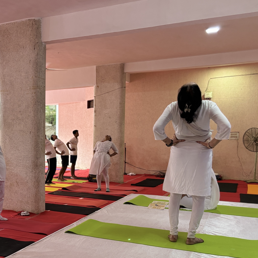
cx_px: 29
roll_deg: +0.4
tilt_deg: -5.2
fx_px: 371
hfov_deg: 36.2
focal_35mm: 44
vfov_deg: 37.9
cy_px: 171
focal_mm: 5.96
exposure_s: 1/50
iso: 125
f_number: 1.6
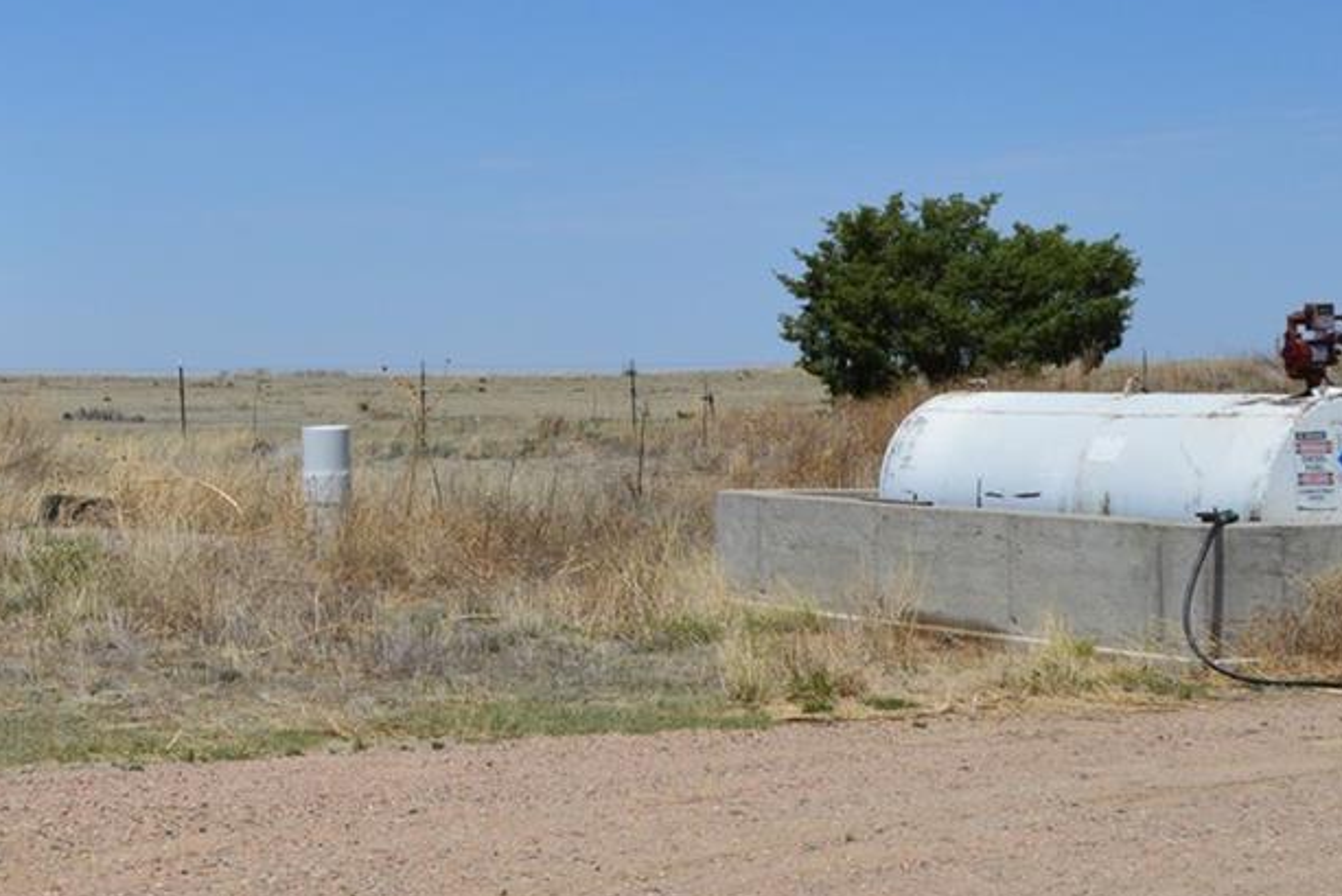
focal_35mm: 86
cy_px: 113
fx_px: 3206
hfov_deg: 23.1
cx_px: 164
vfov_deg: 15.7
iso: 220
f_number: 11
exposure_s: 1/500
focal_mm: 22
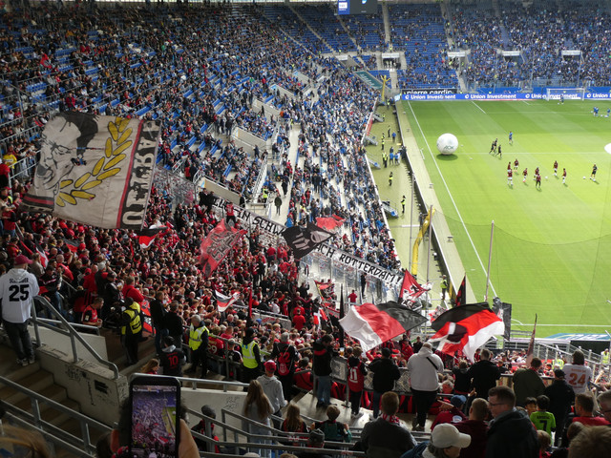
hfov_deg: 52.6
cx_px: 306
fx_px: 618
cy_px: 229
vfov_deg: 40.7
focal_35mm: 35
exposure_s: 1/125
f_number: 3.7
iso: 80
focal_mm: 6.3
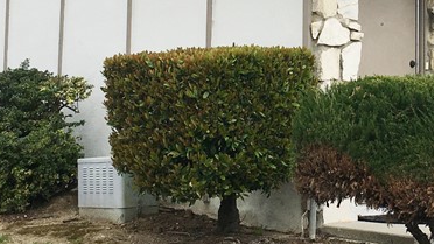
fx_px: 1001
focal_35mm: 87
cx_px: 356
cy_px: 18
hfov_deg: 24.0
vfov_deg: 13.7
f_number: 2.2
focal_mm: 4.15
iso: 25
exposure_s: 1/1709
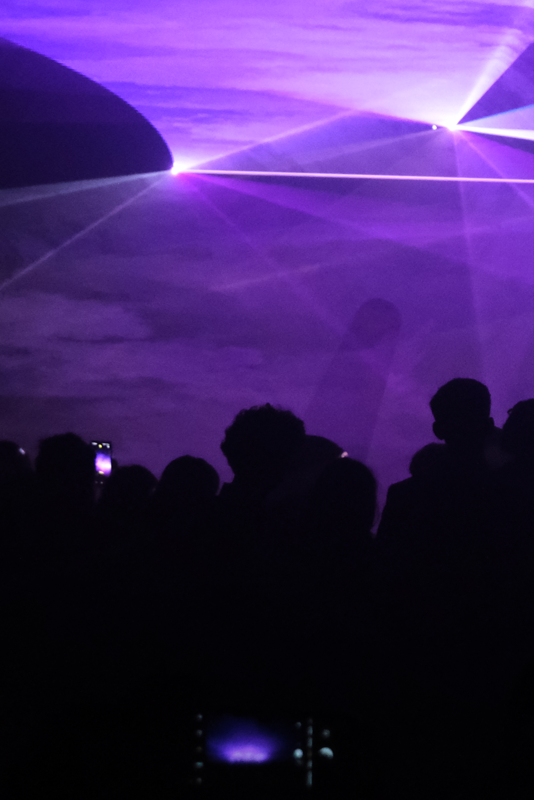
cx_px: 879
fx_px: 4005
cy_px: 146
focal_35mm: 180
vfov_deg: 11.4
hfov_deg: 7.5
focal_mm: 43.2
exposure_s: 1/60
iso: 5000
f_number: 4.5
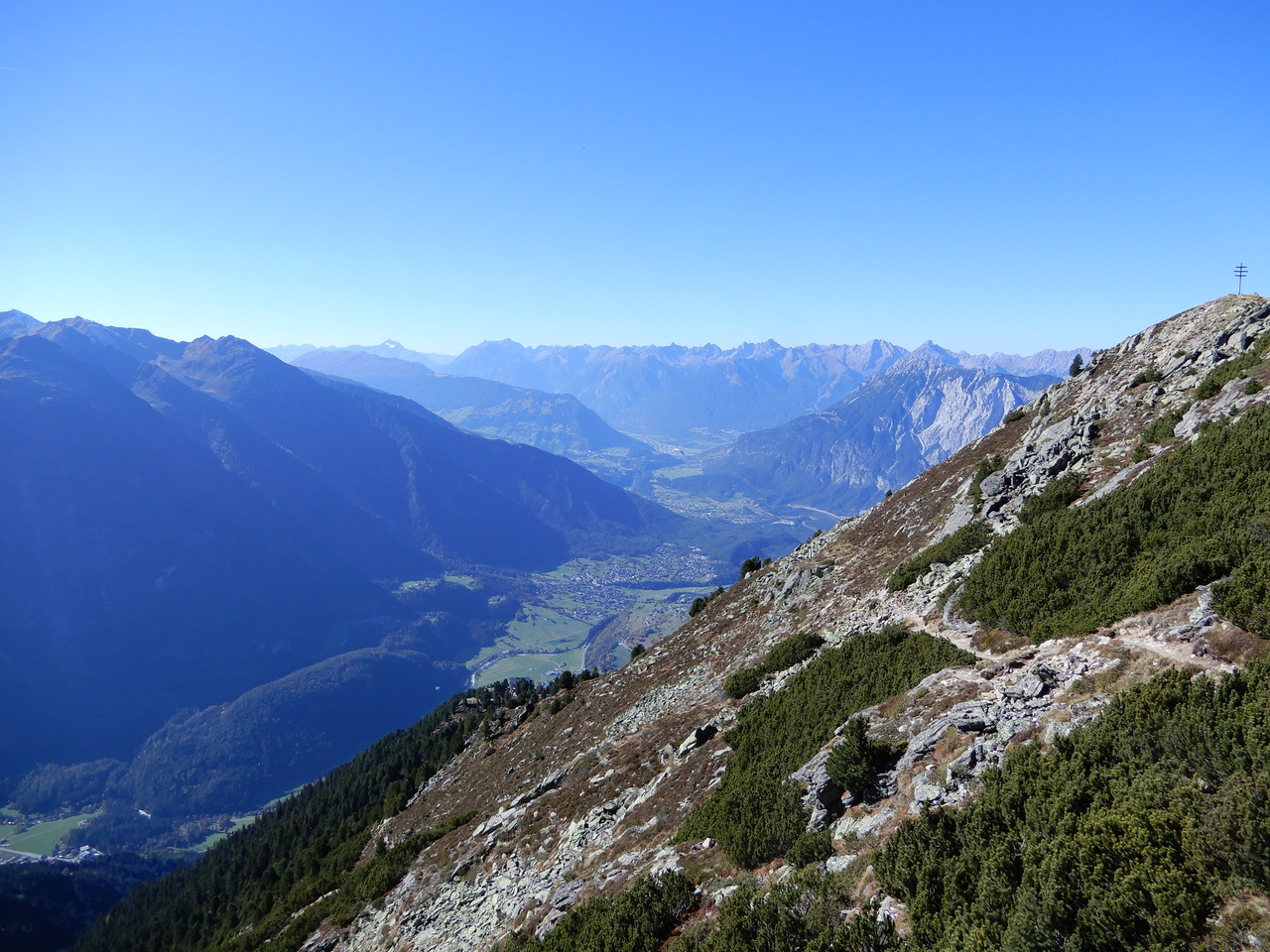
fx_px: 881
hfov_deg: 71.6
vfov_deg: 56.8
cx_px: 635
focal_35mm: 24
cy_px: 476
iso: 80
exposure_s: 1/800
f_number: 3.4
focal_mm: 4.3
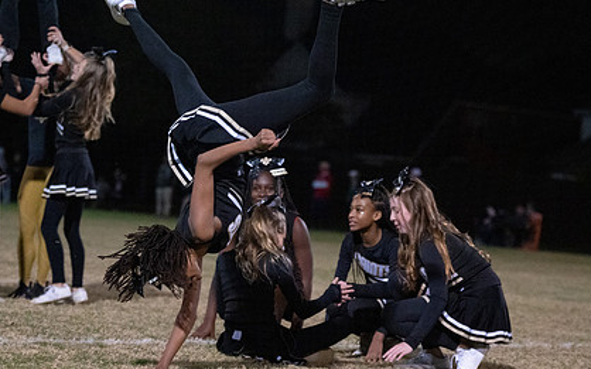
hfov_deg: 14.5
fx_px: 2319
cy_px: 237
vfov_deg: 9.1
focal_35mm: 144
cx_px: 244
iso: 10000
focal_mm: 88
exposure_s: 1/800
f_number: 2.8
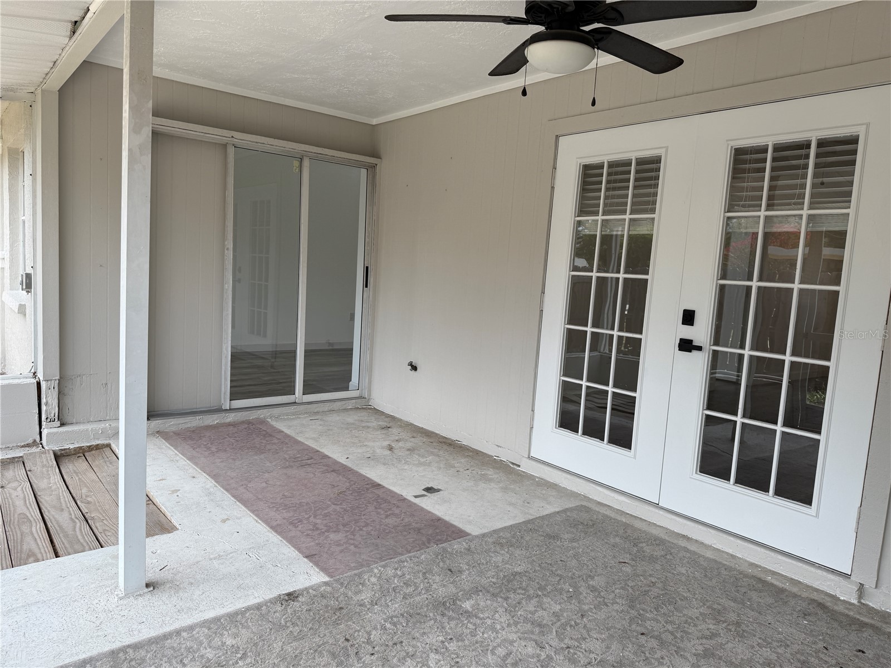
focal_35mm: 24
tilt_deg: -6.0
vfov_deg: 56.8
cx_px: 446
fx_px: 618
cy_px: 334
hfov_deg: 71.6
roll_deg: -3.5
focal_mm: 6.76
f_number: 1.78
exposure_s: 1/649
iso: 80
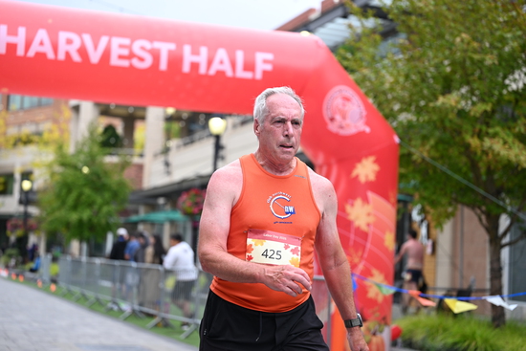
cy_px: 176
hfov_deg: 28.8
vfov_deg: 19.5
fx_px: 1023
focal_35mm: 70
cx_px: 263
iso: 640
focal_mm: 70
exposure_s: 1/2000
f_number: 2.8
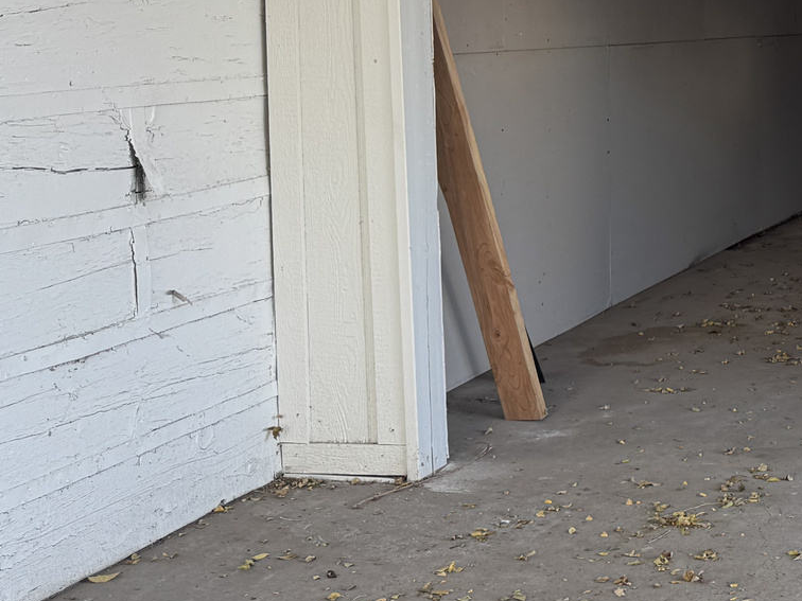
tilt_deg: -4.1
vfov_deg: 22.2
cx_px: 1052
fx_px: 1506
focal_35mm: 65
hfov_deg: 25.5
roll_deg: -0.6
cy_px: 107
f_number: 1.78
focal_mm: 6.76
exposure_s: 1/125
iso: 50
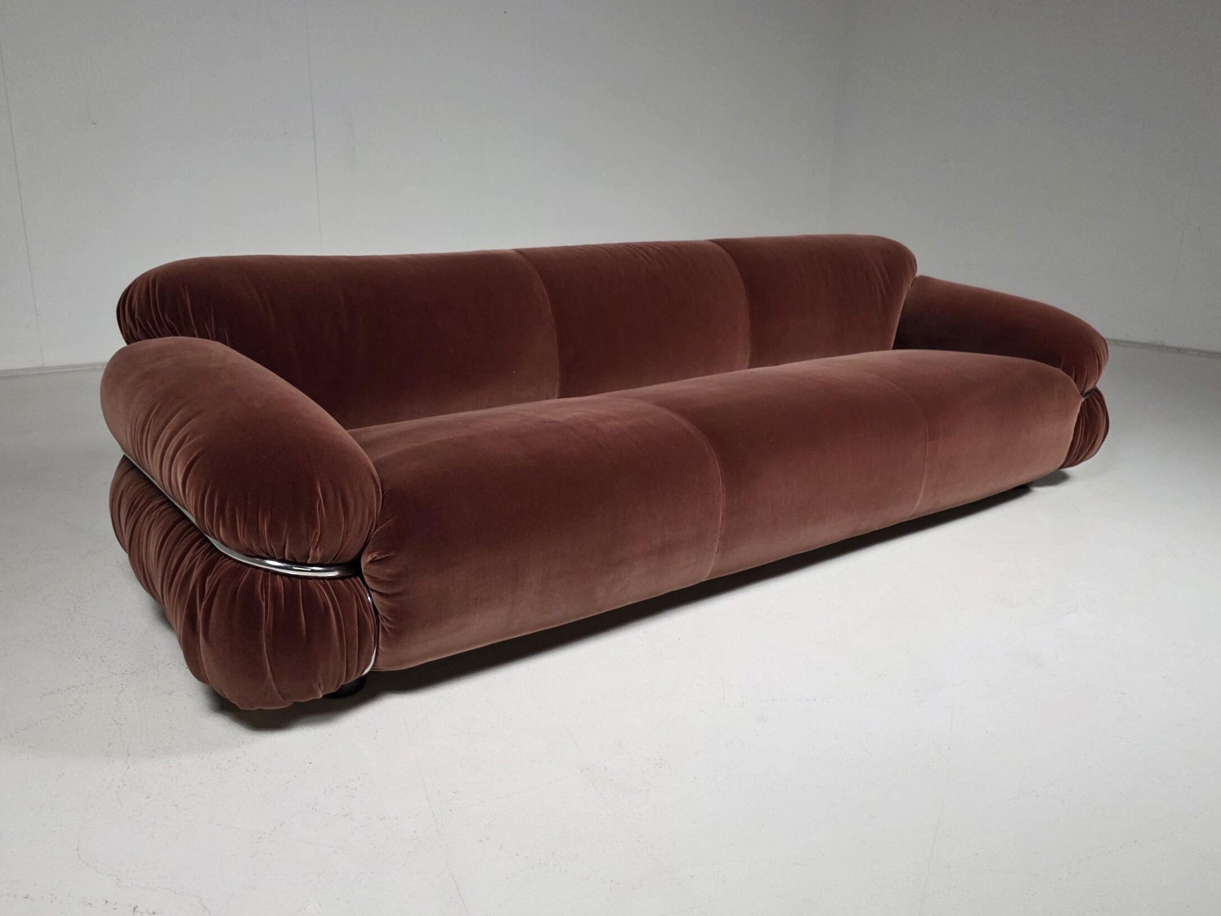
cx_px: 619
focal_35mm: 27
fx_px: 952
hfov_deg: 65.3
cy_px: 455
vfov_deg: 51.4
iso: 320
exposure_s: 1/100
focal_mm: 6.3
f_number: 1.7
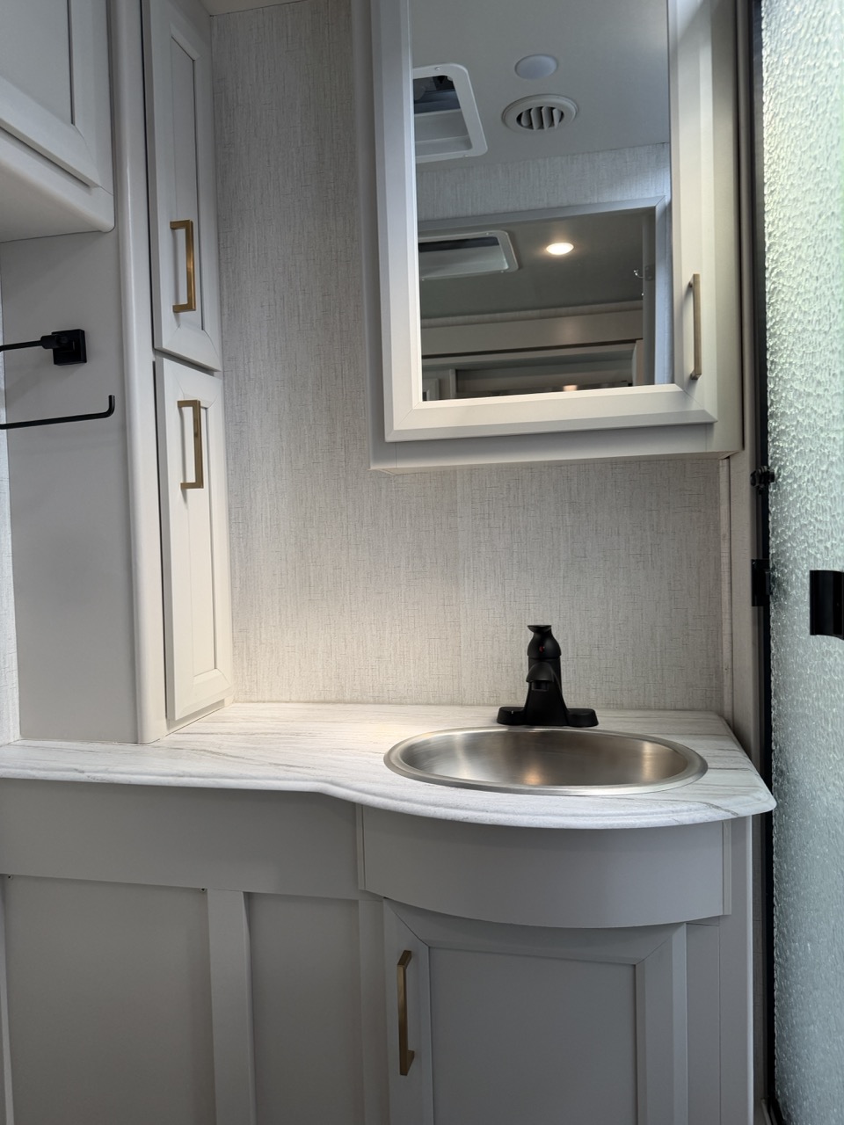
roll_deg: +2.0
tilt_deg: -1.0
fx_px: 780
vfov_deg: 71.6
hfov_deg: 56.8
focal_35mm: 24
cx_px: 422
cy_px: 562
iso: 80
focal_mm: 6.76
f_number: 1.78
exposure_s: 1/121
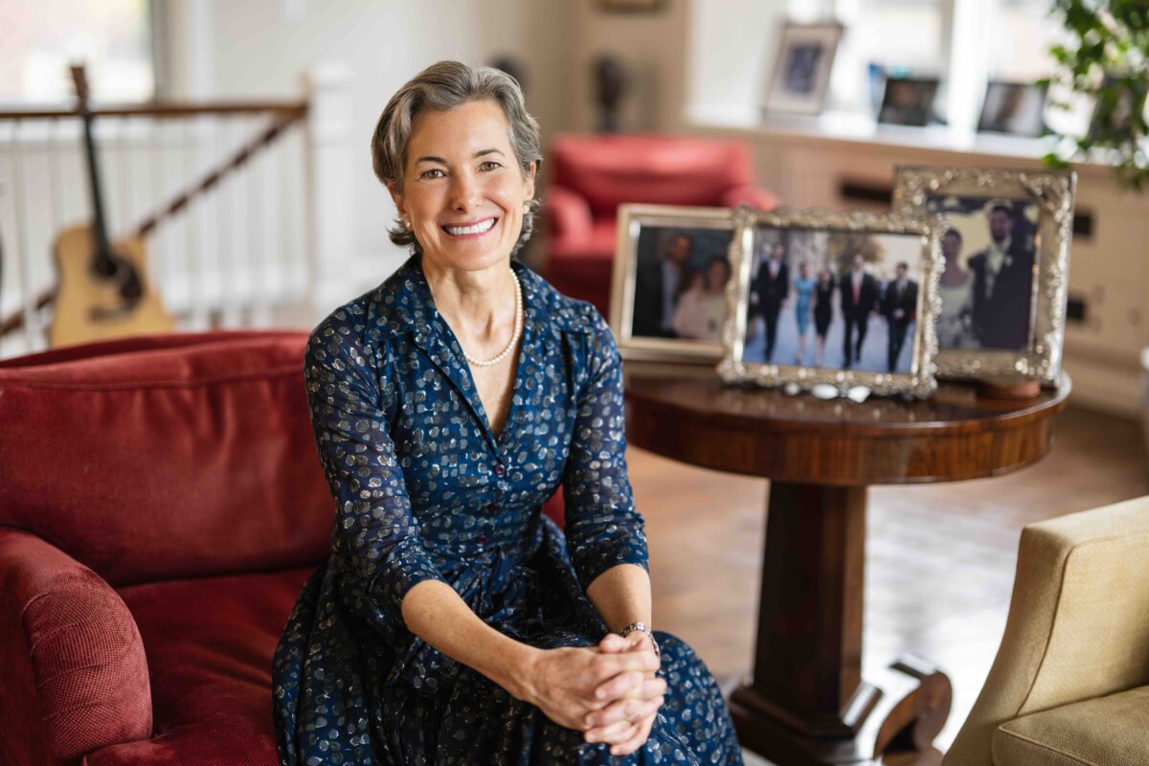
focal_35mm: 50
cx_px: 574
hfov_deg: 39.6
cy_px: 383
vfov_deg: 27.0
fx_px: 1596
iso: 320
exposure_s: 1/125
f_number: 1.3
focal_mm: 50
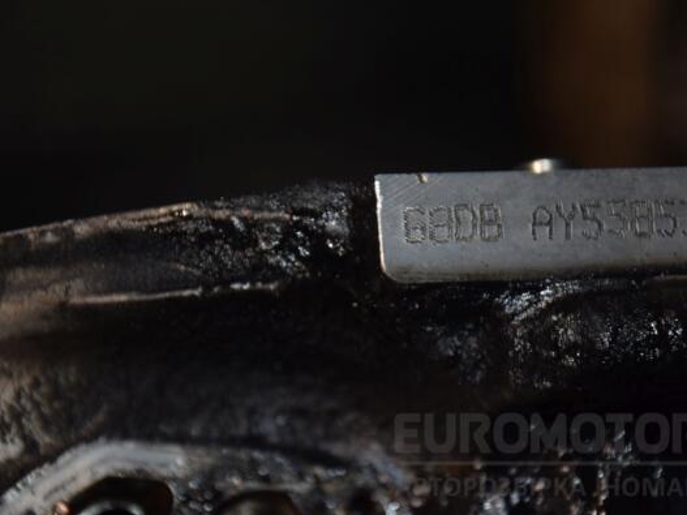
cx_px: 370
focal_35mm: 140
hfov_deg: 14.1
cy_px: 259
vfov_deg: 10.6
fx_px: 2769
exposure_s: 1/60
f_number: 5.6
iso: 800
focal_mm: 85
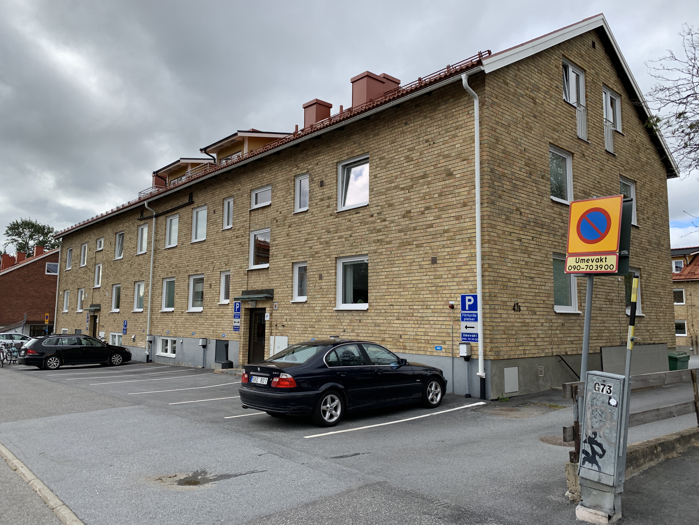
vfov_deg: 53.1
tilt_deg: +9.0
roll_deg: +0.2
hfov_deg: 67.3
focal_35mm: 26
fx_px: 525
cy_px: 262
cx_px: 350
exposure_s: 1/1427
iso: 25
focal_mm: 4.25
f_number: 1.8
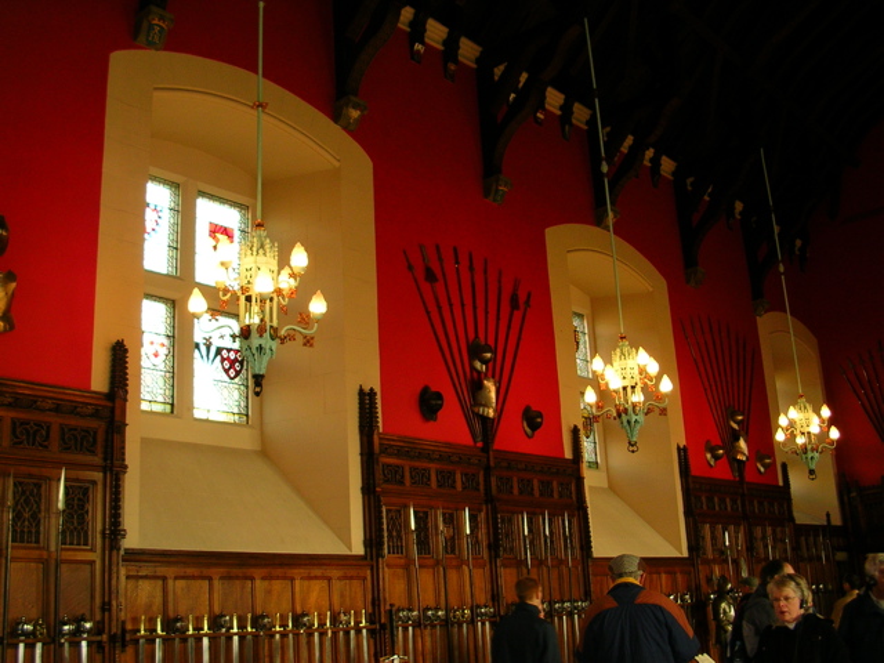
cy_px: 332
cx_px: 442
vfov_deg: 37.7
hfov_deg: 49.0
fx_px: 970
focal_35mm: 38
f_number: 2.8
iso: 71
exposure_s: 1/30
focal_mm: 5.8
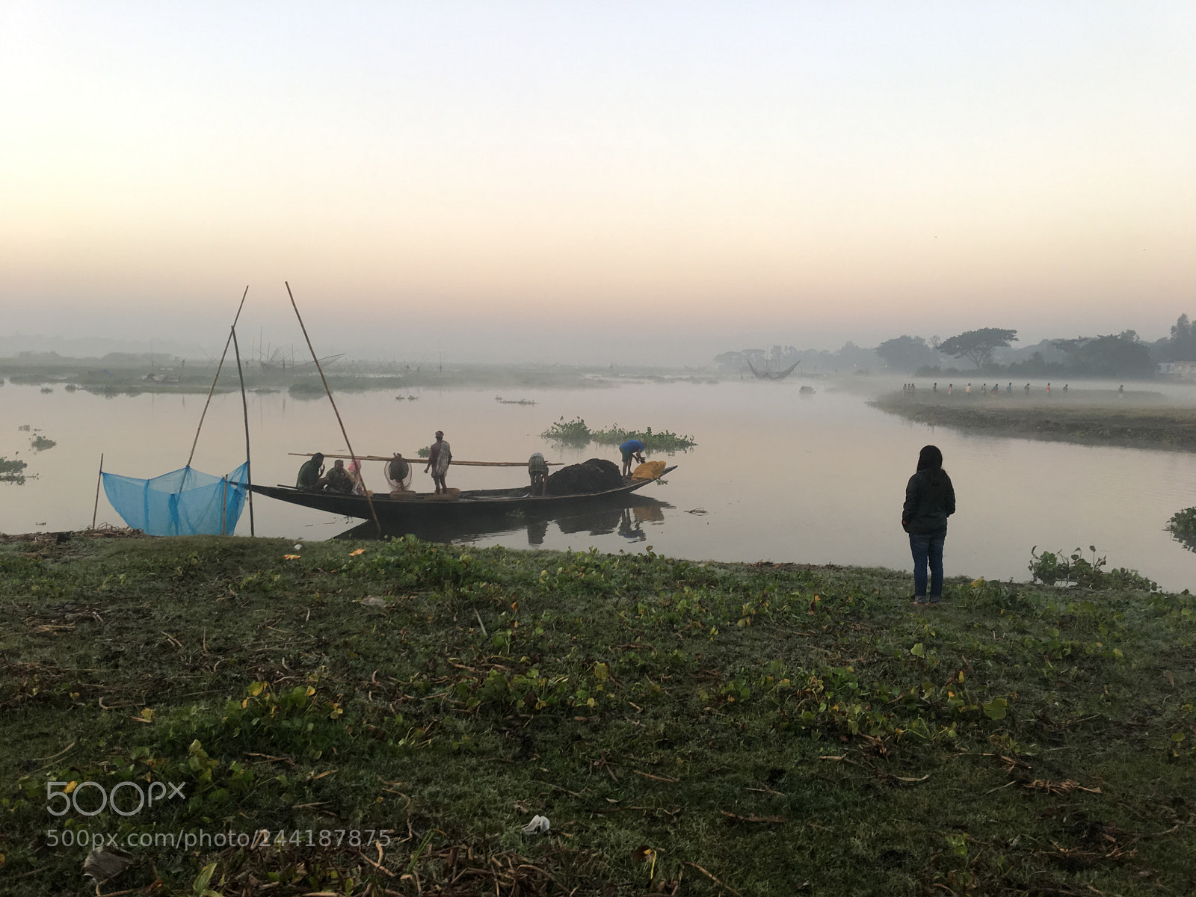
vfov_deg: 48.2
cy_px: 448
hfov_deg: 61.7
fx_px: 1002
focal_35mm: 29
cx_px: 598
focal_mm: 4.15
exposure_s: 1/50
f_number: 2.2
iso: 32
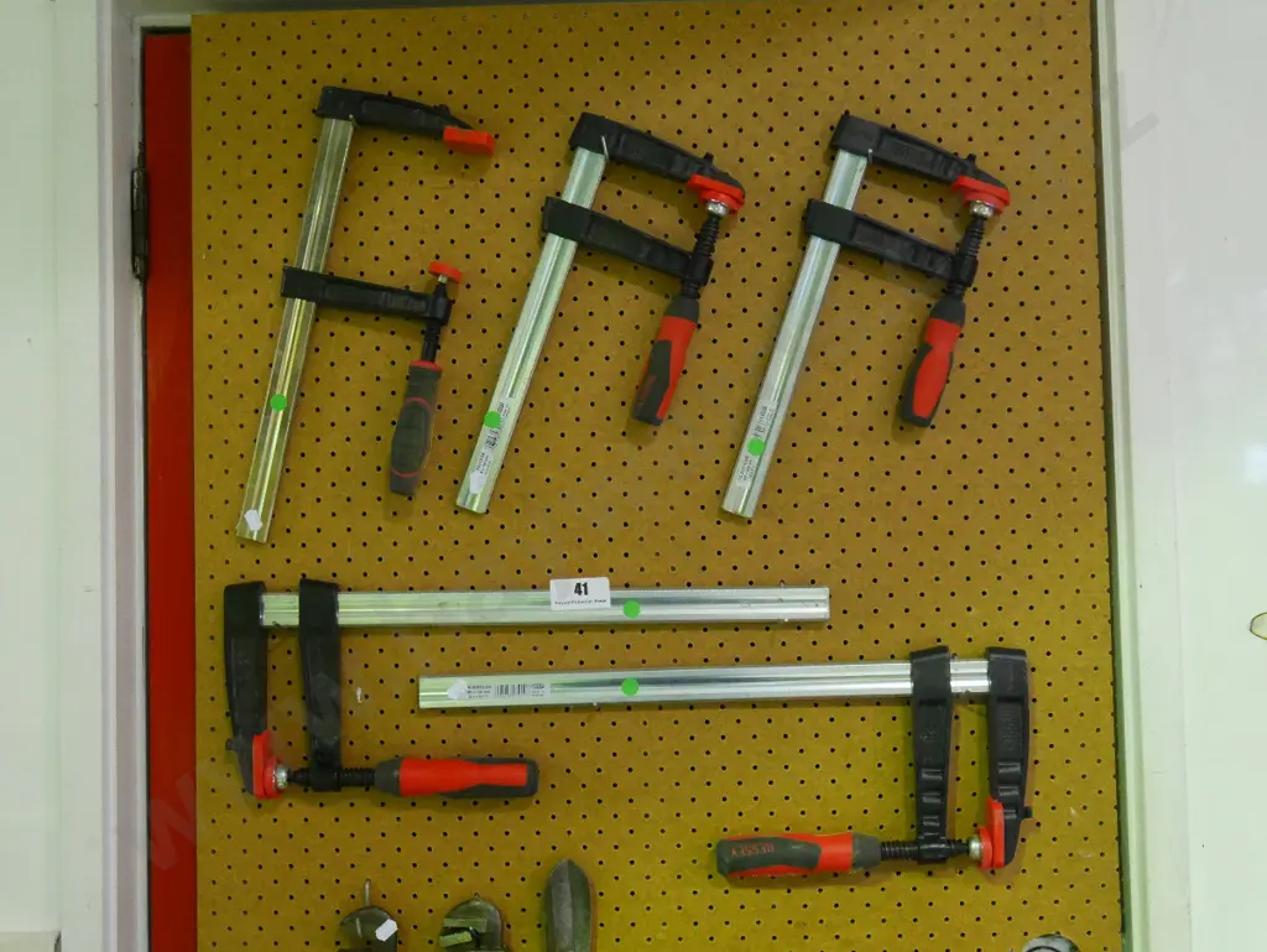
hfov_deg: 51.3
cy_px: 476
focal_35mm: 36
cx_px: 634
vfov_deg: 39.7
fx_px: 1318
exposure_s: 1/50
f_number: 4.2
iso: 3200
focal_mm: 18
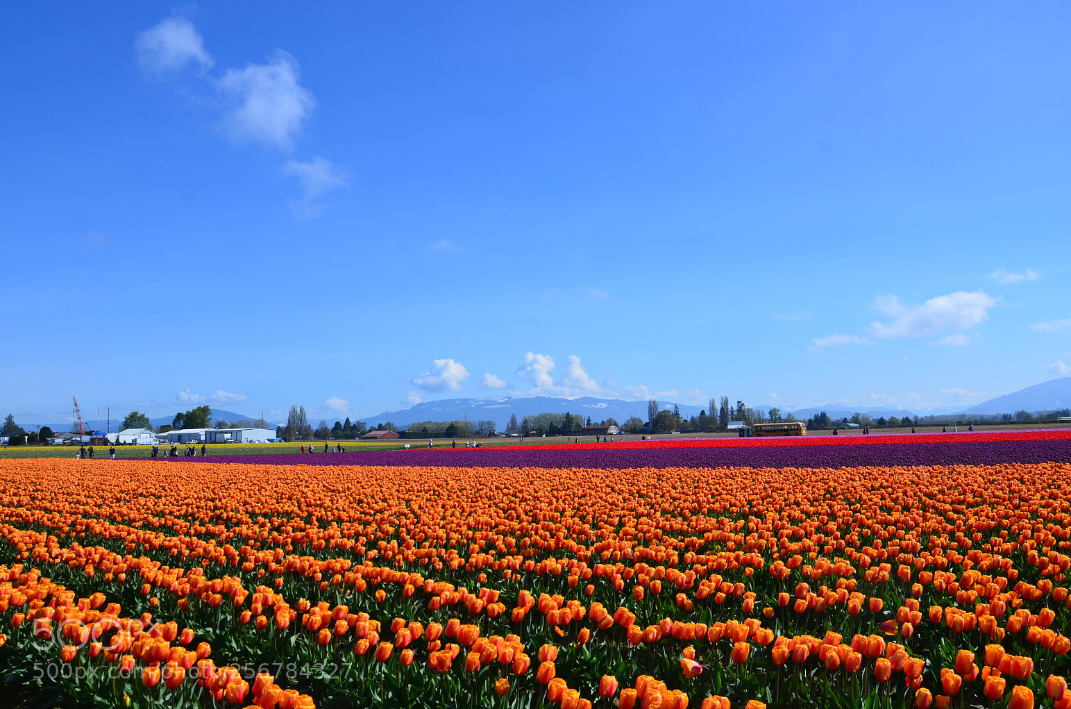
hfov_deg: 65.6
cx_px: 545
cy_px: 358
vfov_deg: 46.2
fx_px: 831
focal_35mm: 28
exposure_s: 1/250
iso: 100
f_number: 8
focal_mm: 18
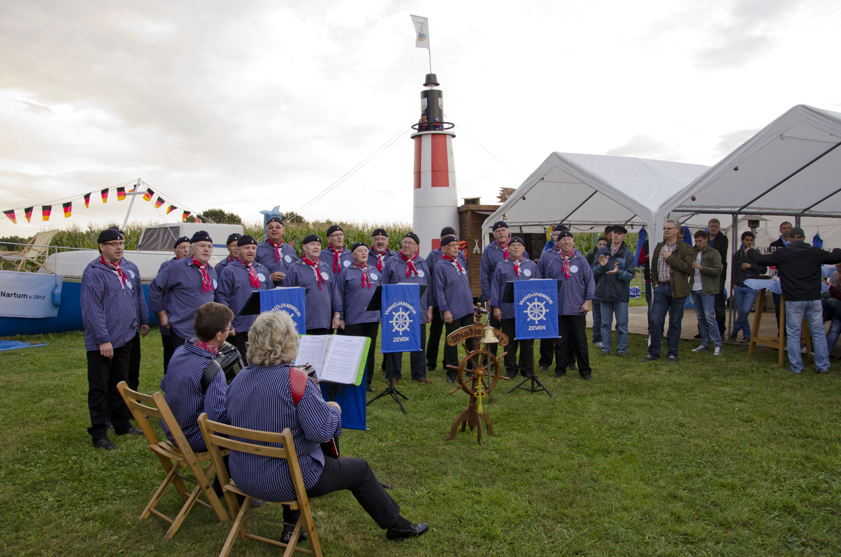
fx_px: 629
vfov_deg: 47.7
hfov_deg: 67.5
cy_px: 278
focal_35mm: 27
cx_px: 420
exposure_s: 1/160
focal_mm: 18
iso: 500
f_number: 6.3
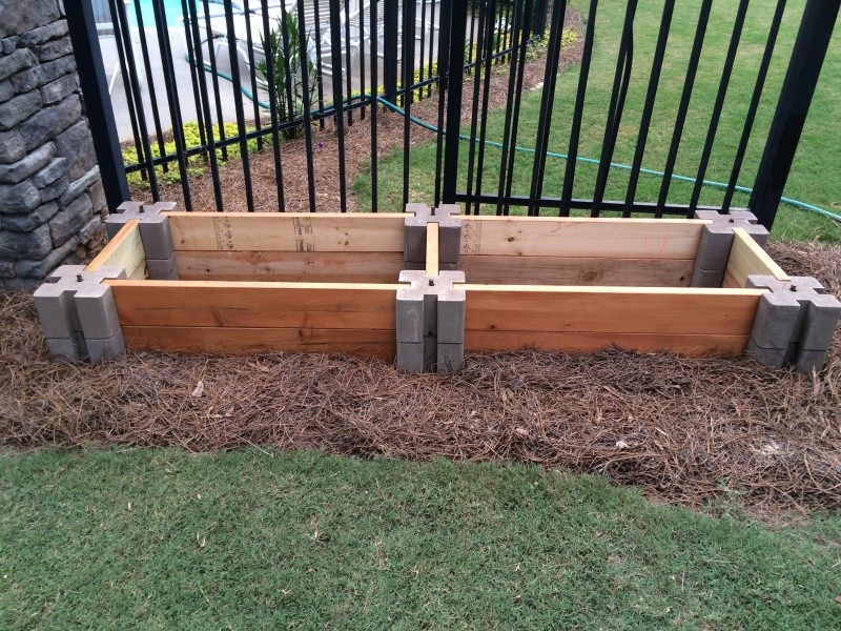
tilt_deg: -32.6
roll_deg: -1.5
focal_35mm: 29
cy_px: 316
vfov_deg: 48.2
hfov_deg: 61.7
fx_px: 705
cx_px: 420
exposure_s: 1/120
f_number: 2.2
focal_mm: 4.15
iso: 50
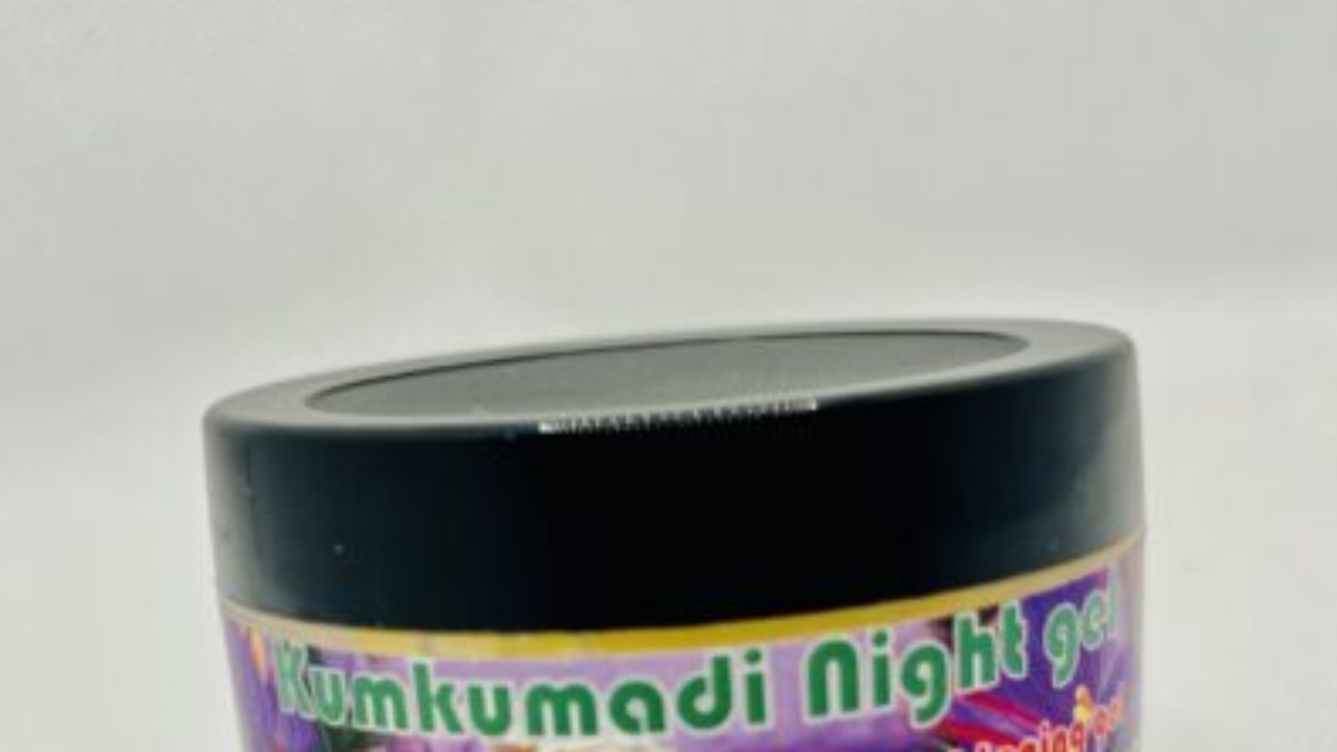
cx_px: 589
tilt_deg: -17.0
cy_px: 738
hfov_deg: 47.3
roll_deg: +0.0
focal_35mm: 43
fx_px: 1524
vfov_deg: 26.3
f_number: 1.6
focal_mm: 5.1
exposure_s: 1/333
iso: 50
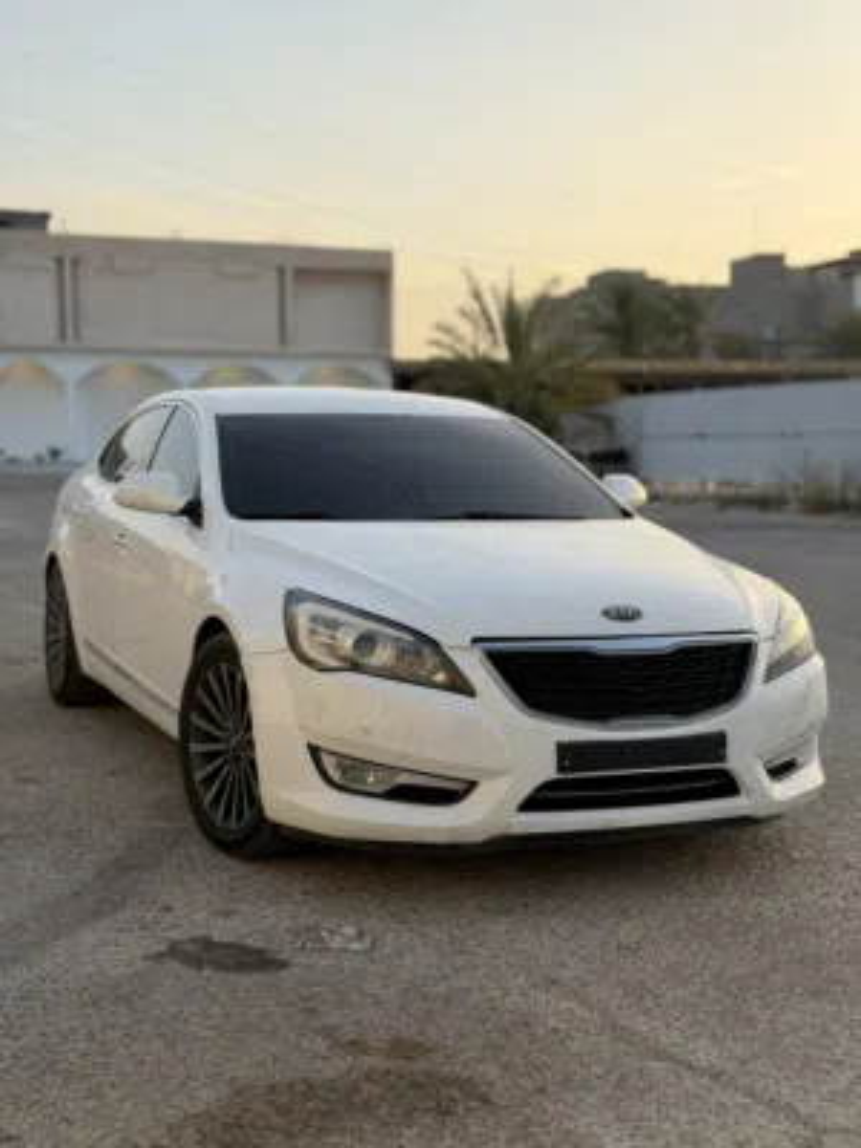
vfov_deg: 39.7
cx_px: 430
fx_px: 1592
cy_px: 574
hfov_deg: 30.3
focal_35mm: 48
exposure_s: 1/1642
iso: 64
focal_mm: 6.76
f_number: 1.78
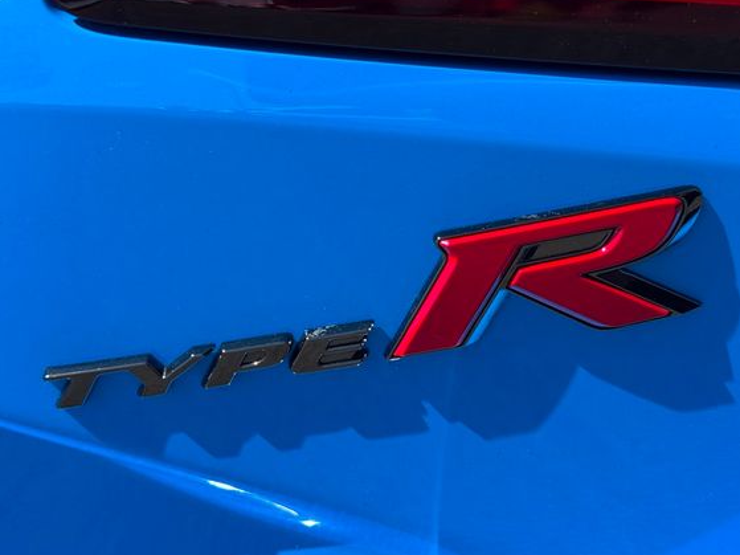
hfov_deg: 34.9
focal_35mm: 55
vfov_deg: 26.5
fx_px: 1176
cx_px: 400
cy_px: 299
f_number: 1.78
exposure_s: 1/2088
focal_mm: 6.76
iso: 80
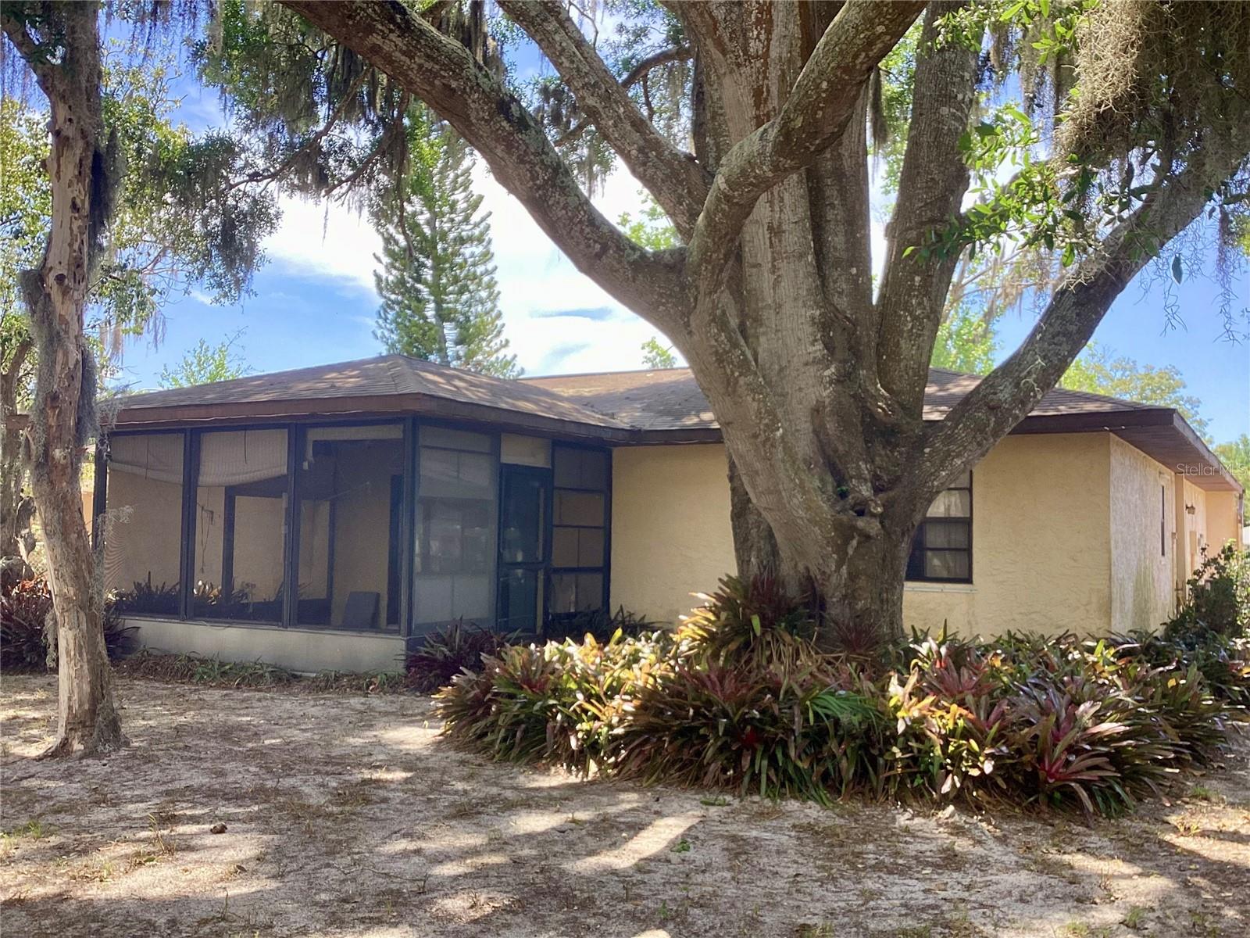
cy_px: 469
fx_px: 1119
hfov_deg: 58.4
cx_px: 625
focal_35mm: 31
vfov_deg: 45.4
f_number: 2.4
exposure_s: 1/236
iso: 25
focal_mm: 3.3
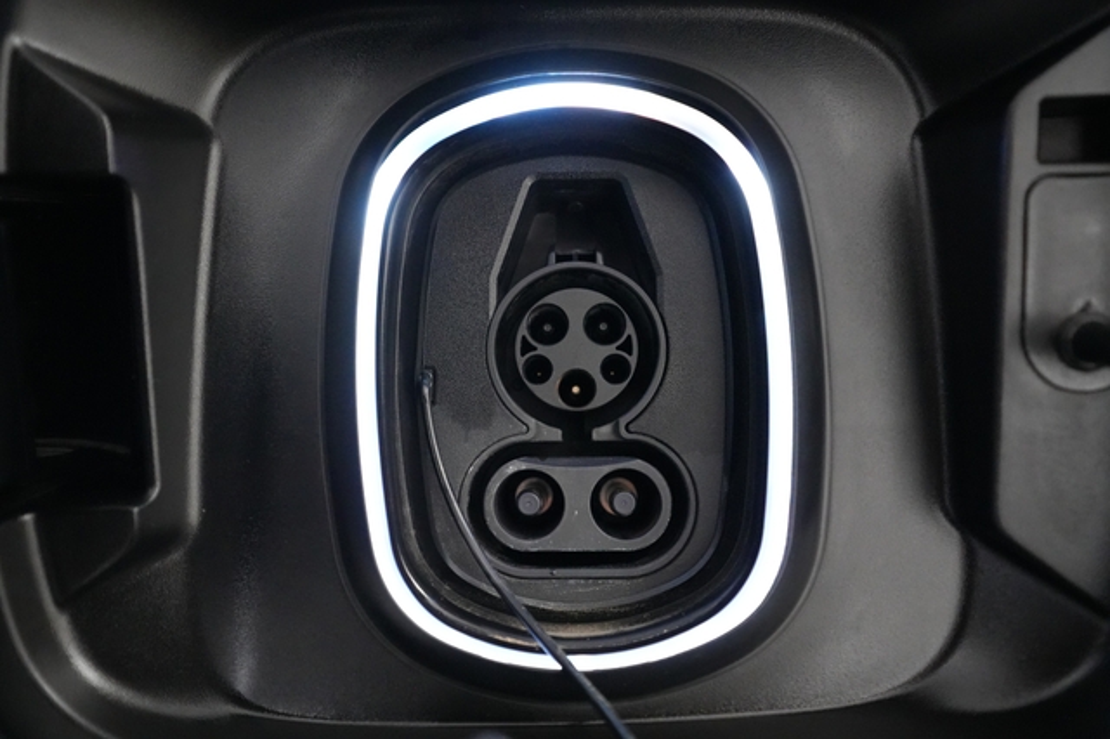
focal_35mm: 28
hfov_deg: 65.5
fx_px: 863
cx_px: 555
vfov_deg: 46.4
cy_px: 370
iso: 12800
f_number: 4
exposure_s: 1/160
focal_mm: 28
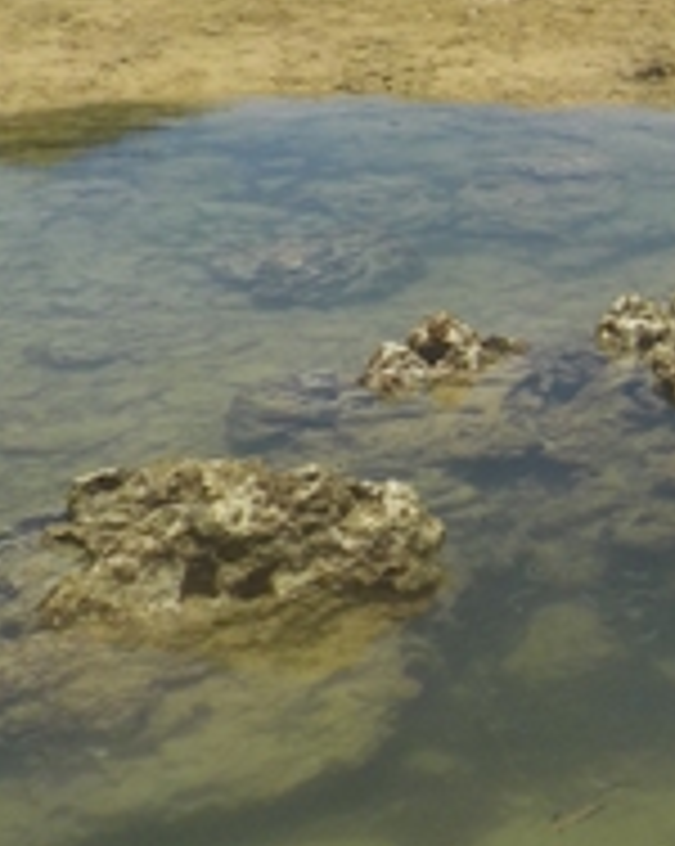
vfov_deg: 24.4
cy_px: 308
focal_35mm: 78
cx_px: 1102
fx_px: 1951
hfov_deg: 17.1
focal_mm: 4.1
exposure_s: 1/500
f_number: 6.6
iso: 125
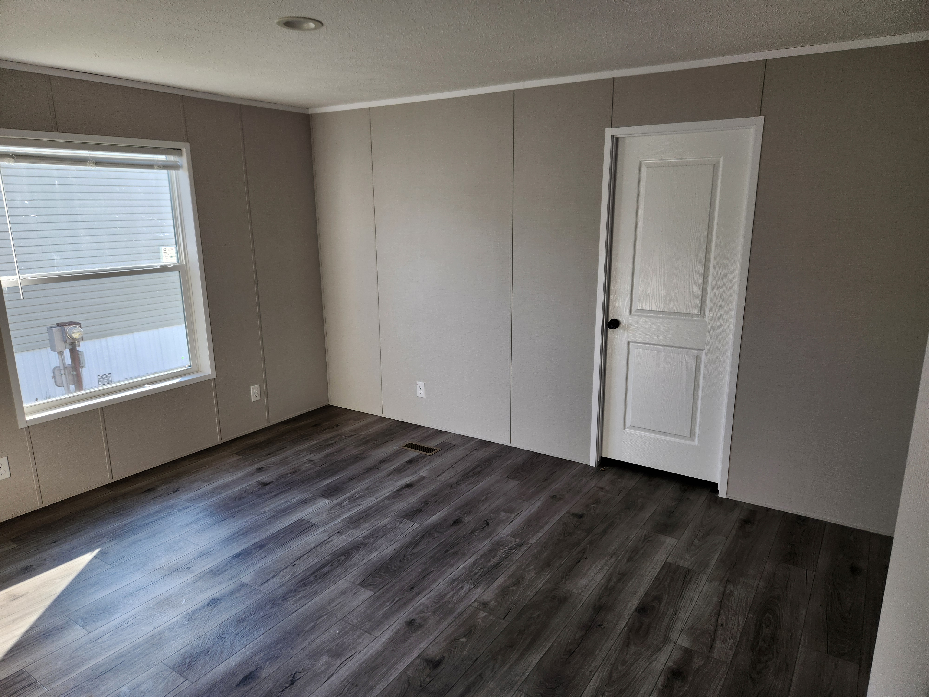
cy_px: 348
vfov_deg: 58.9
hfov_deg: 73.9
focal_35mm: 23
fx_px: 617
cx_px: 464
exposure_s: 1/180
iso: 64
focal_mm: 5.4
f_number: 1.8
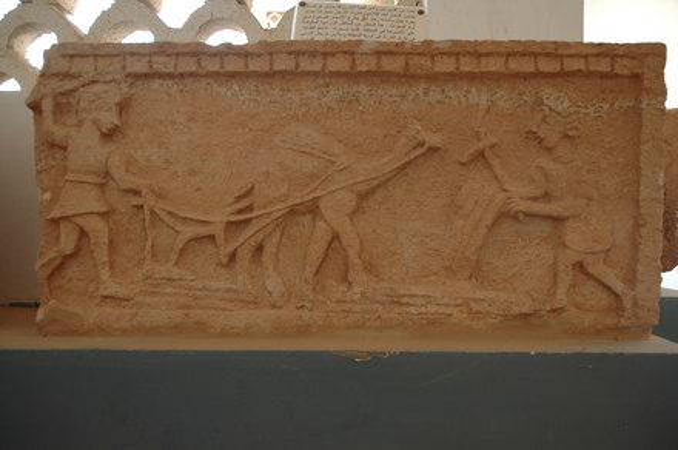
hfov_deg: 57.3
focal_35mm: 33
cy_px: 225
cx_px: 339
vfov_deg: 39.9
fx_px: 621
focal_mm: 22
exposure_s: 1/10
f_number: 3.8
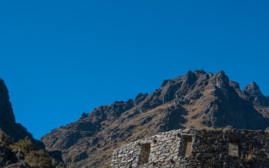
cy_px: 150
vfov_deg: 18.3
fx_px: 513
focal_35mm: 70
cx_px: 203
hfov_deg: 28.9
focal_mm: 33
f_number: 8
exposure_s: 1/250
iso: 100
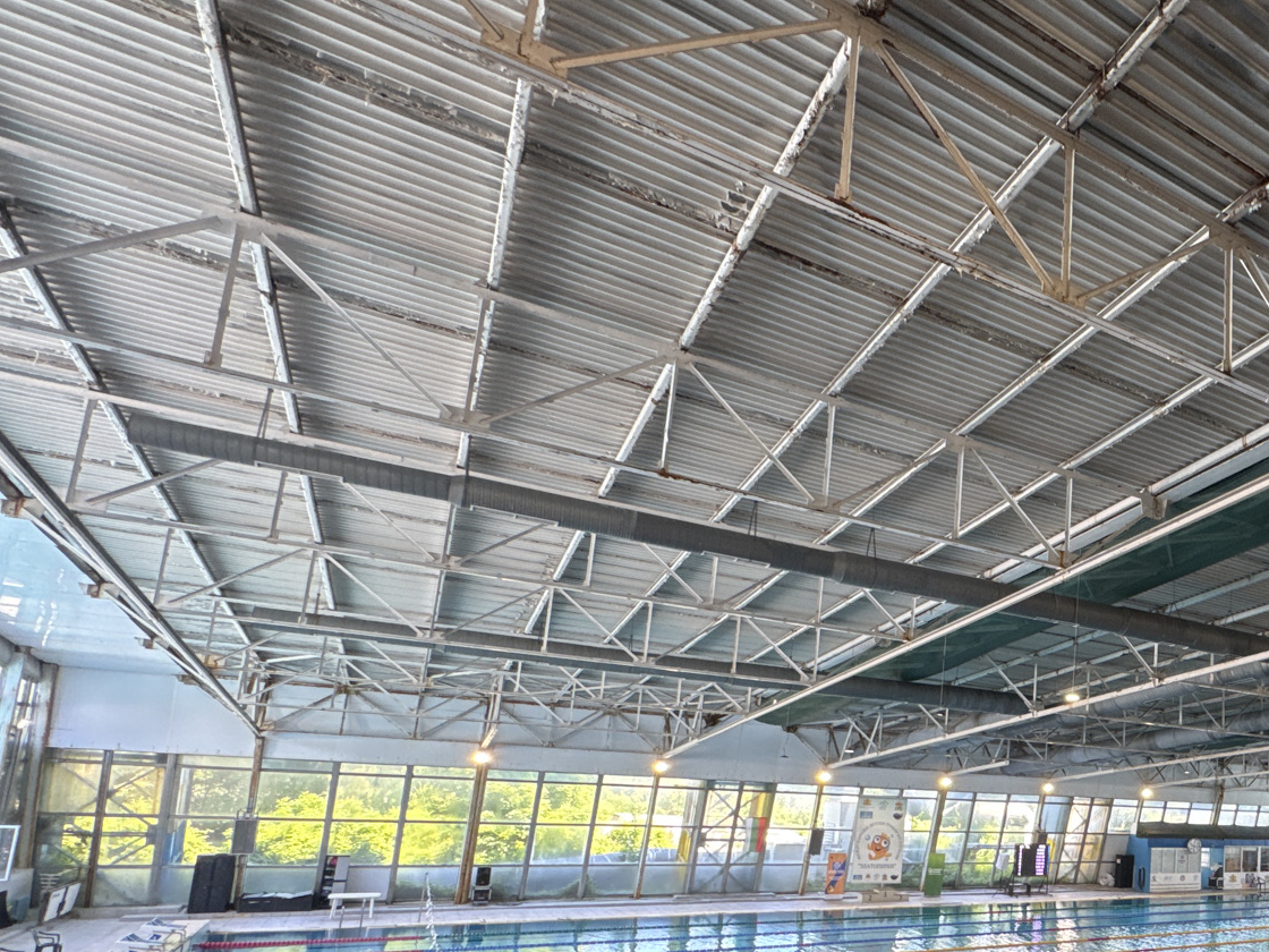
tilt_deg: +8.4
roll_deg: -2.8
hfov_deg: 60.6
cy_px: 672
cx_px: 1101
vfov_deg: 53.2
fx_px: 916
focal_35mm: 25
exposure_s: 1/99
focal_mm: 2.22
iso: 100
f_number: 2.2
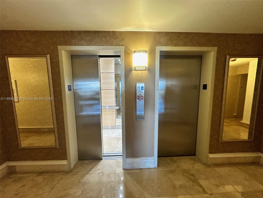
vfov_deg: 85.7
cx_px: 132
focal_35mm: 14
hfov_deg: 102.1
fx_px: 106
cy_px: 99
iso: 200
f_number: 2.2
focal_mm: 2.22
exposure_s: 1/60
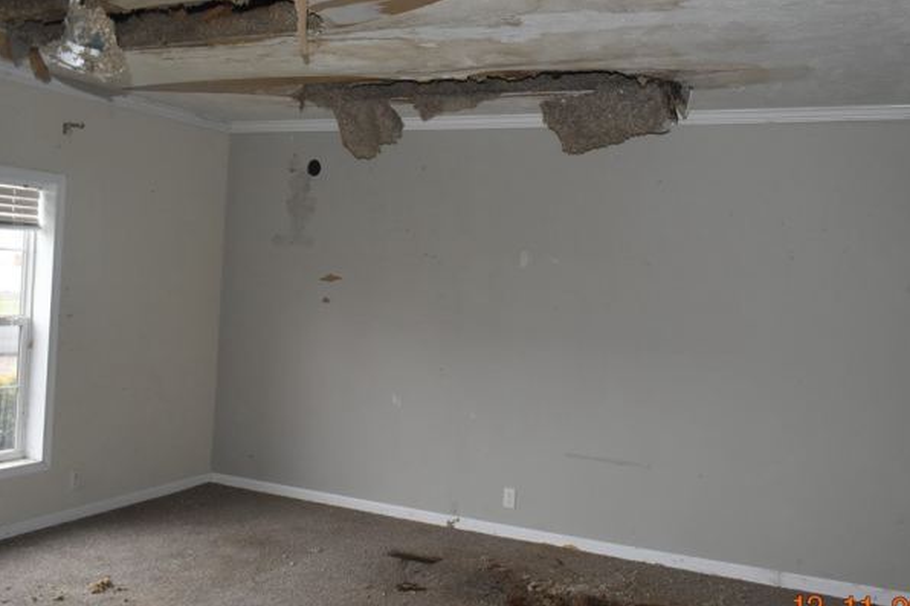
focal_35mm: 34
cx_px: 487
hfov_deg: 55.8
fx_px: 859
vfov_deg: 38.8
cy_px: 281
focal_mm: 18
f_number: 4
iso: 800
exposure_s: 1/60
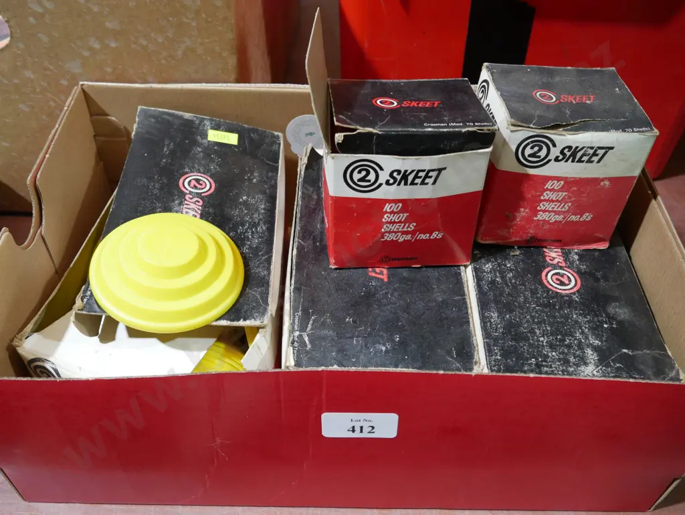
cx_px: 342
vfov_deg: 41.8
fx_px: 673
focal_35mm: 34
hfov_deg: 53.9
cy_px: 258
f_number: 4.5
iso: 1000
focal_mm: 17
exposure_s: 1/60
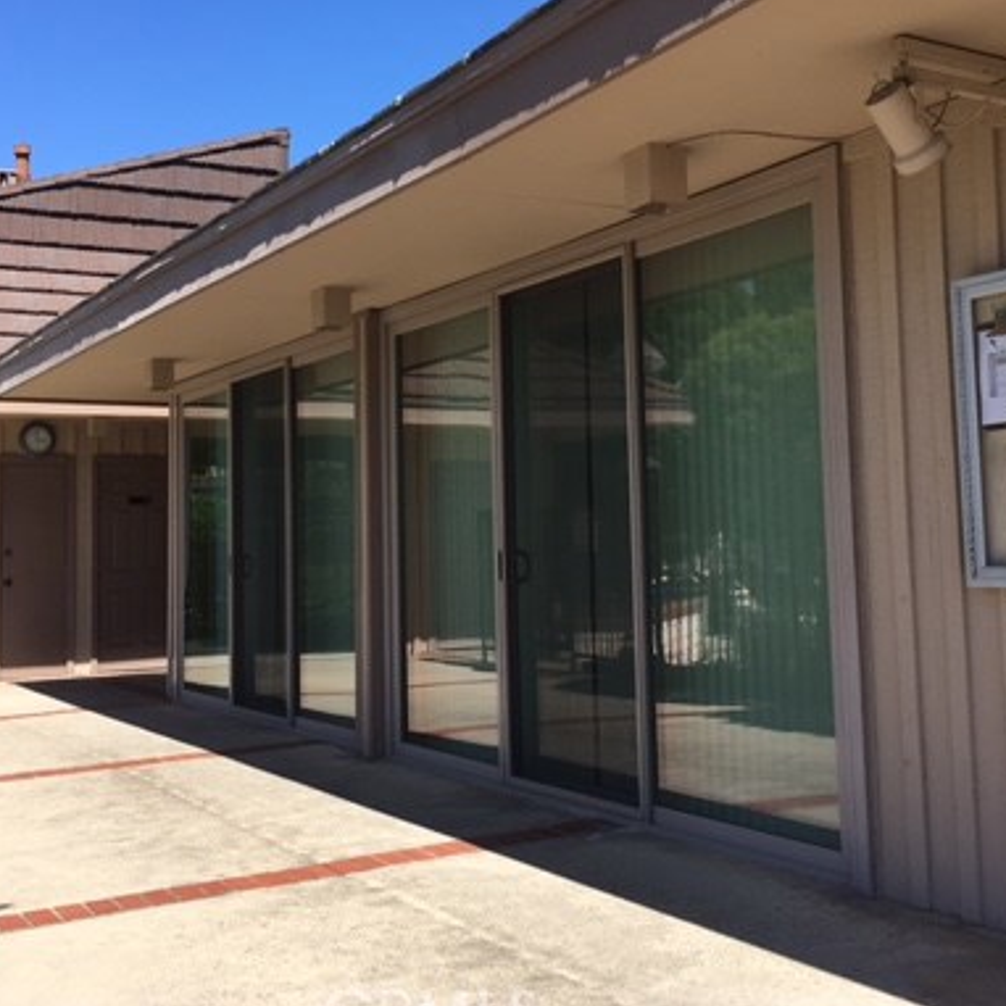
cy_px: 419
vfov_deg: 39.1
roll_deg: +1.8
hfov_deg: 39.2
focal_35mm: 43
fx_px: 1414
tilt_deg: +6.4
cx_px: 477
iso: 25
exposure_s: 1/1241
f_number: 2.2
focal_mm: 4.15
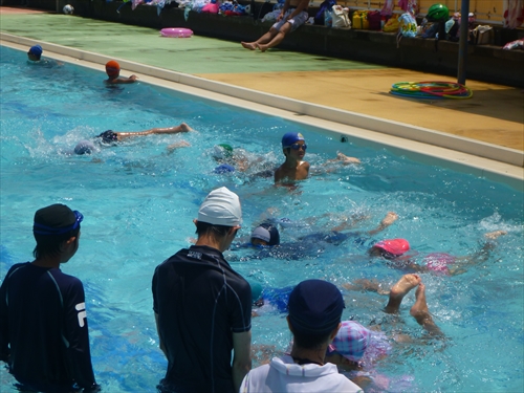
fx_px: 1211
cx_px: 262
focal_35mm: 80
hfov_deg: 24.4
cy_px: 196
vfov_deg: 18.4
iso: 100
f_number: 5.6
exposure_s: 1/640
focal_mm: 14.3
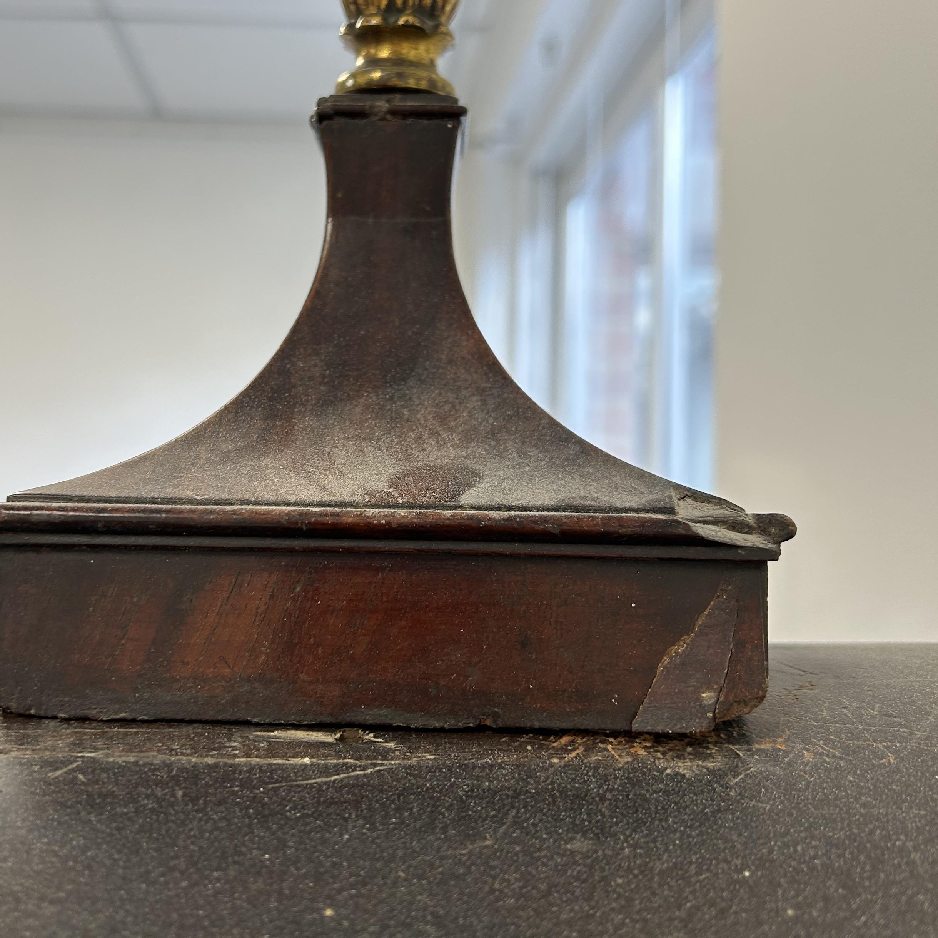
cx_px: 373
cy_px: 412
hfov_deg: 43.6
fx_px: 1165
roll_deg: -0.6
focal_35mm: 38
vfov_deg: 43.8
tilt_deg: +3.9
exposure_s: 1/100
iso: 40
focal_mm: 5.7
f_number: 1.5
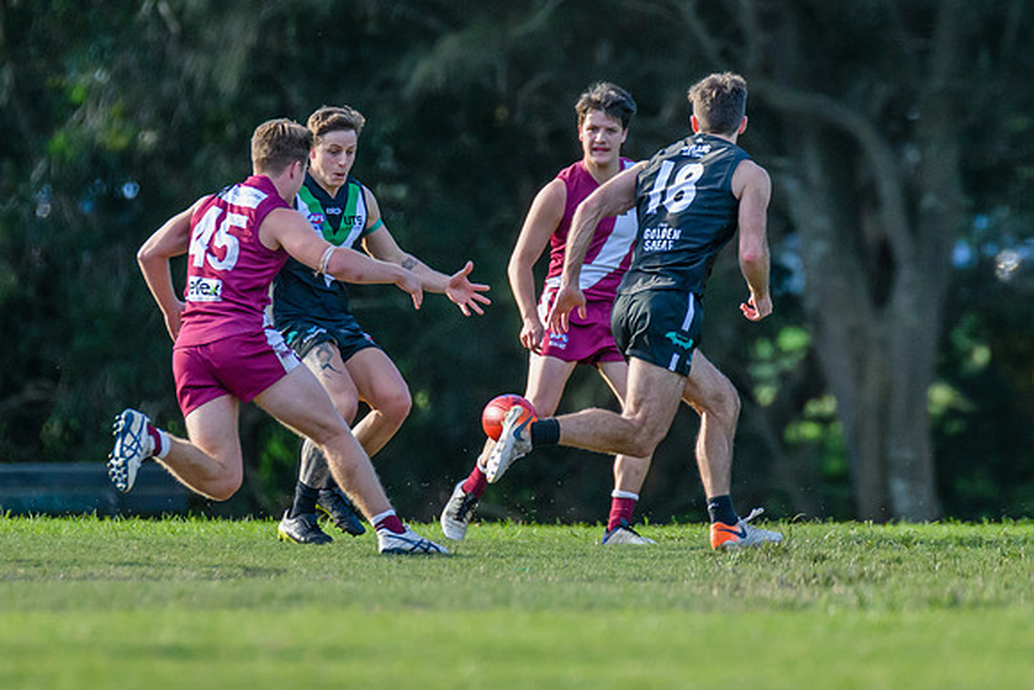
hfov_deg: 2.9
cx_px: 642
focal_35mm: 718
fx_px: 20626
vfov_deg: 1.9
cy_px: 320
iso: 1800
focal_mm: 360
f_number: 4
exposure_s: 1/2500
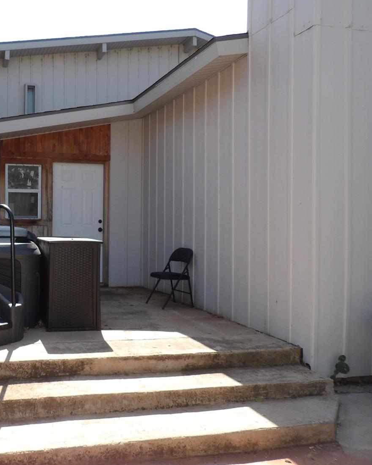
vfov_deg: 55.7
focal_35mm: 32
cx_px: 56
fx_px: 441
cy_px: 228
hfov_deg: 42.9
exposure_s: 1/483
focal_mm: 4.3
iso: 100
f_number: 3.2
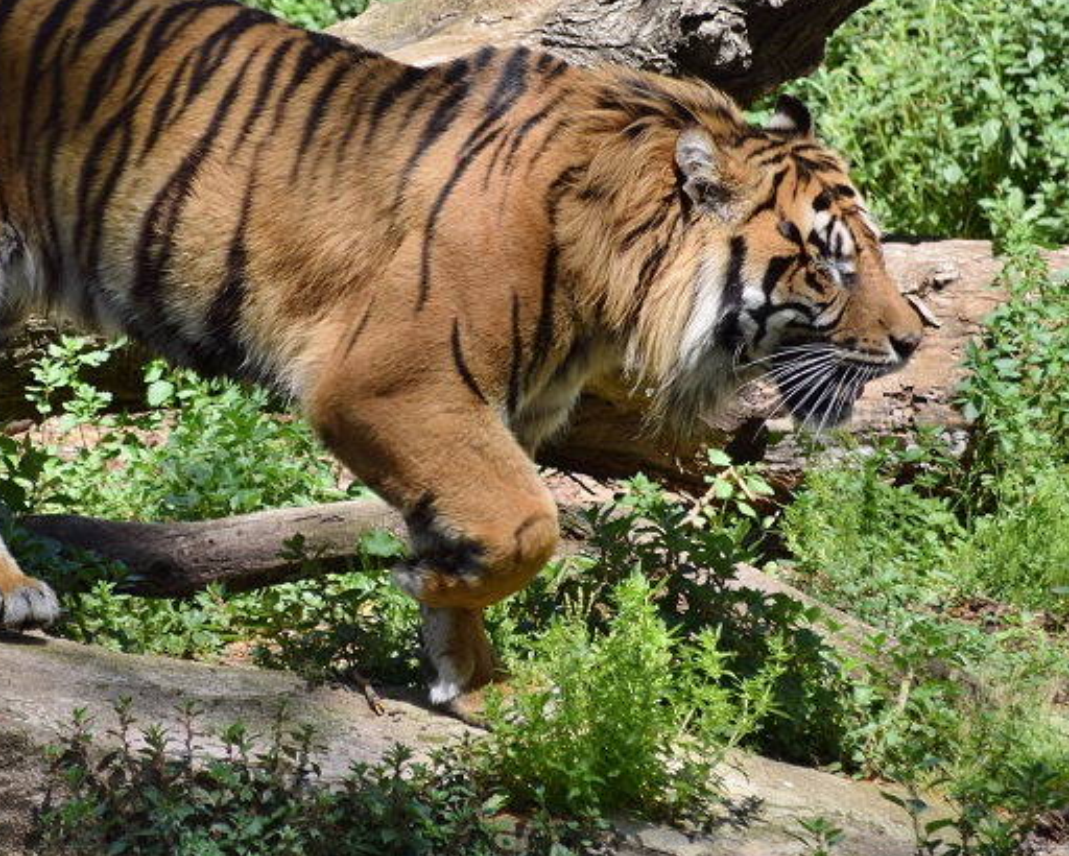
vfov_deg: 3.6
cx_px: 211
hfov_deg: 4.5
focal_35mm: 426
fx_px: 13480
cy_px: 267
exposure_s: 1/500
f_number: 6
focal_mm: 155
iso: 280
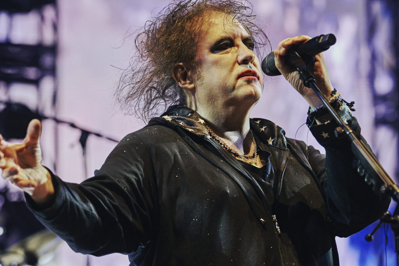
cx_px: 211
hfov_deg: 9.1
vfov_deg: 6.1
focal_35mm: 226
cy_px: 136
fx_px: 2505
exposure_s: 1/320
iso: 5000
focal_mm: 160
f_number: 4
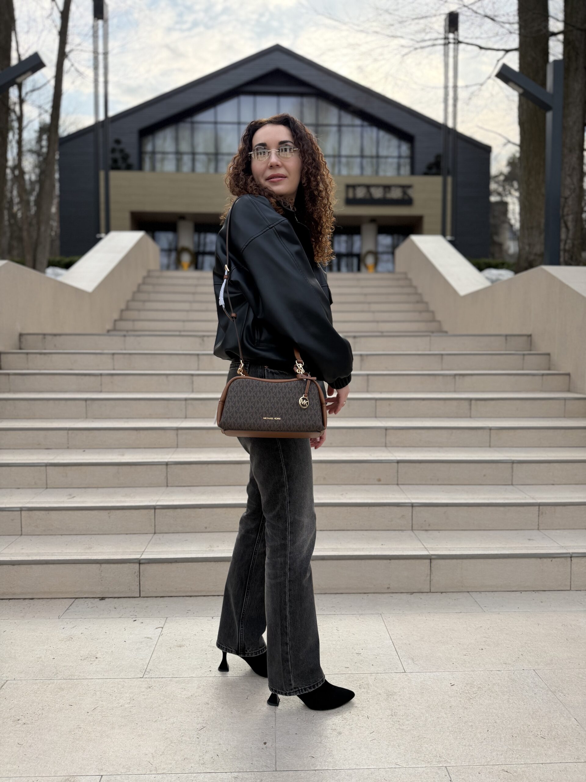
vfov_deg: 71.6
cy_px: 391
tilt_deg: -3.3
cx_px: 293
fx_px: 542
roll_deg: -0.1
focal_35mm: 24
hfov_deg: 56.8
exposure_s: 1/1292
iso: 100
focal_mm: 6.76
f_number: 1.78
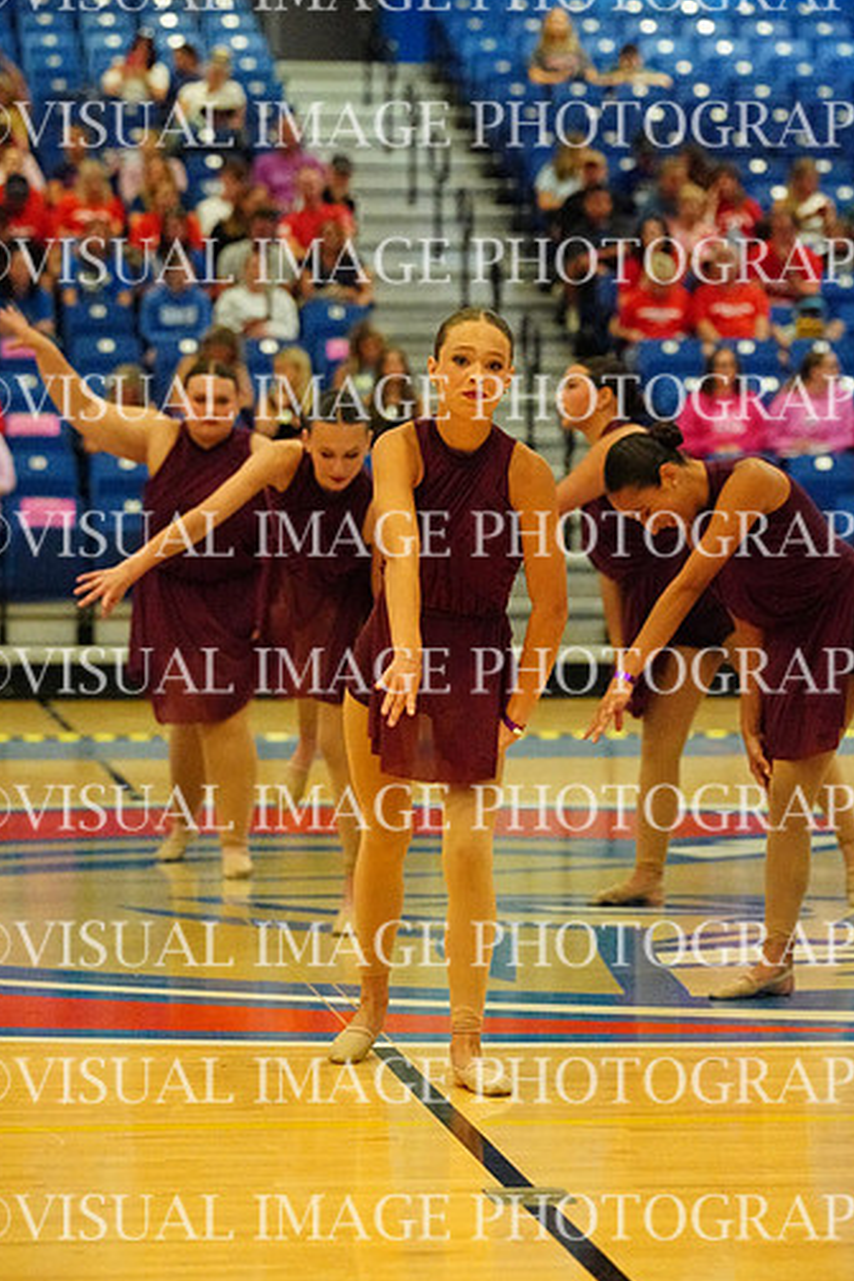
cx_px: 454
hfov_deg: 10.5
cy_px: 602
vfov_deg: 15.8
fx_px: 4625
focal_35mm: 130
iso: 25600
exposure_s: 1/1250
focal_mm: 113
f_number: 4
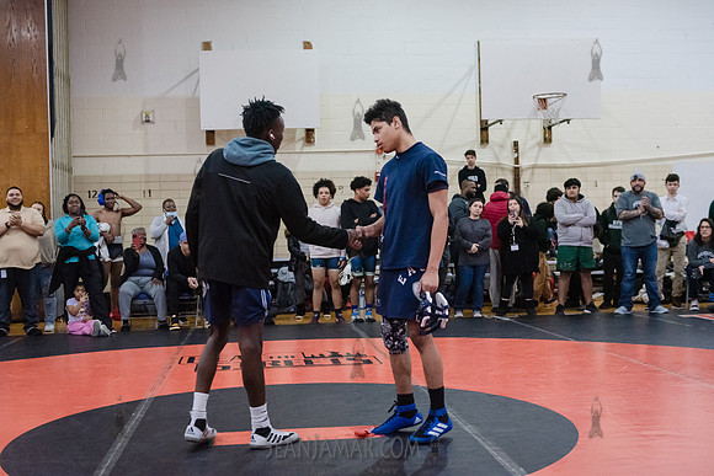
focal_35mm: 48
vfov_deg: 28.1
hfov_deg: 41.1
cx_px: 357
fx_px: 952
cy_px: 238
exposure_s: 1/200
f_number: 3.2
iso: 8000
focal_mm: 48
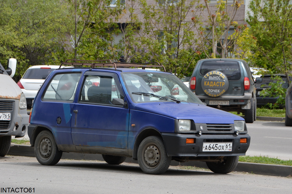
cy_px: 97
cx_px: 146
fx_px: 1277
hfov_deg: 13.0
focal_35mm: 158
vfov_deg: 8.7
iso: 180
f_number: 8
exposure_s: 1/250
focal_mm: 105
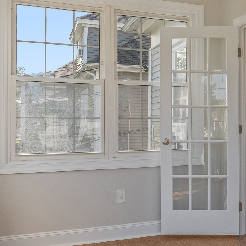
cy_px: 121
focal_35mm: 45
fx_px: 362
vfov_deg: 37.6
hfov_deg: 36.8
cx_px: 181
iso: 400
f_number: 8
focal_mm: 16
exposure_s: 1/125
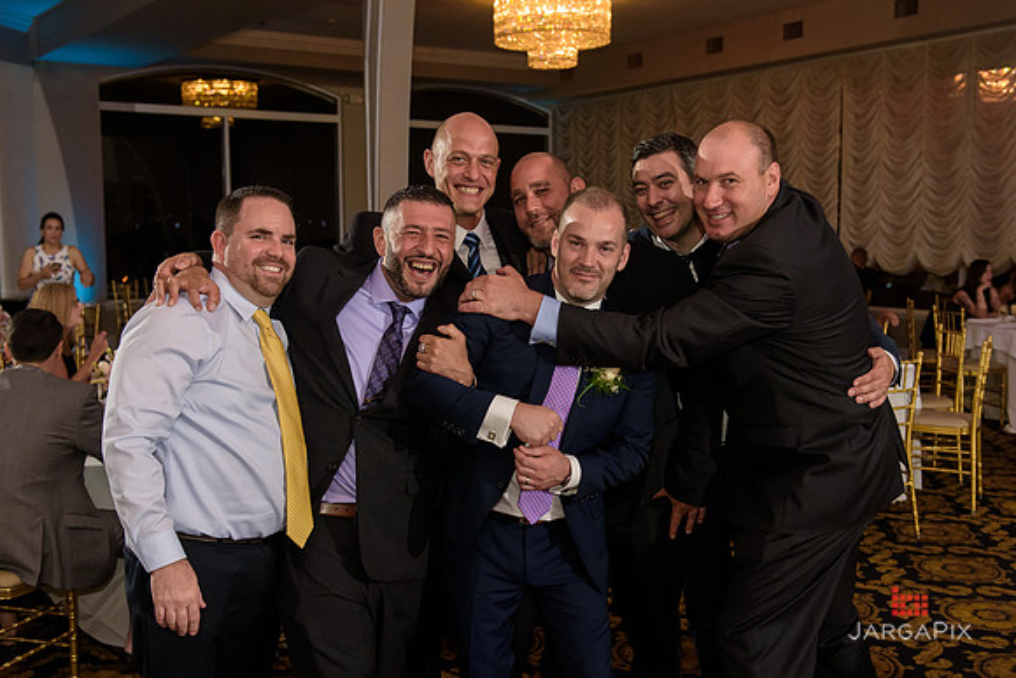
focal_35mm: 42
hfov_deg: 46.4
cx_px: 521
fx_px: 1185
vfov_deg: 31.9
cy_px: 374
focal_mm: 35
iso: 1600
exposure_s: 1/125
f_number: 3.2
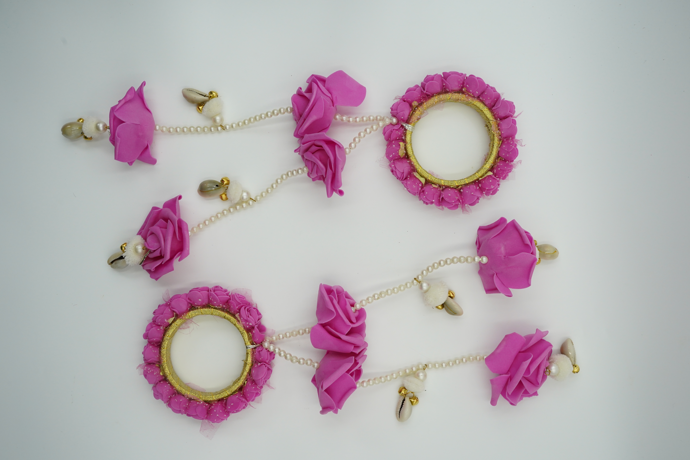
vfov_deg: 37.9
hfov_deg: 54.4
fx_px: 671
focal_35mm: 35
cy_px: 230
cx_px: 345
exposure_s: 1/160
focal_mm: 35
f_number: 11
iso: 1600
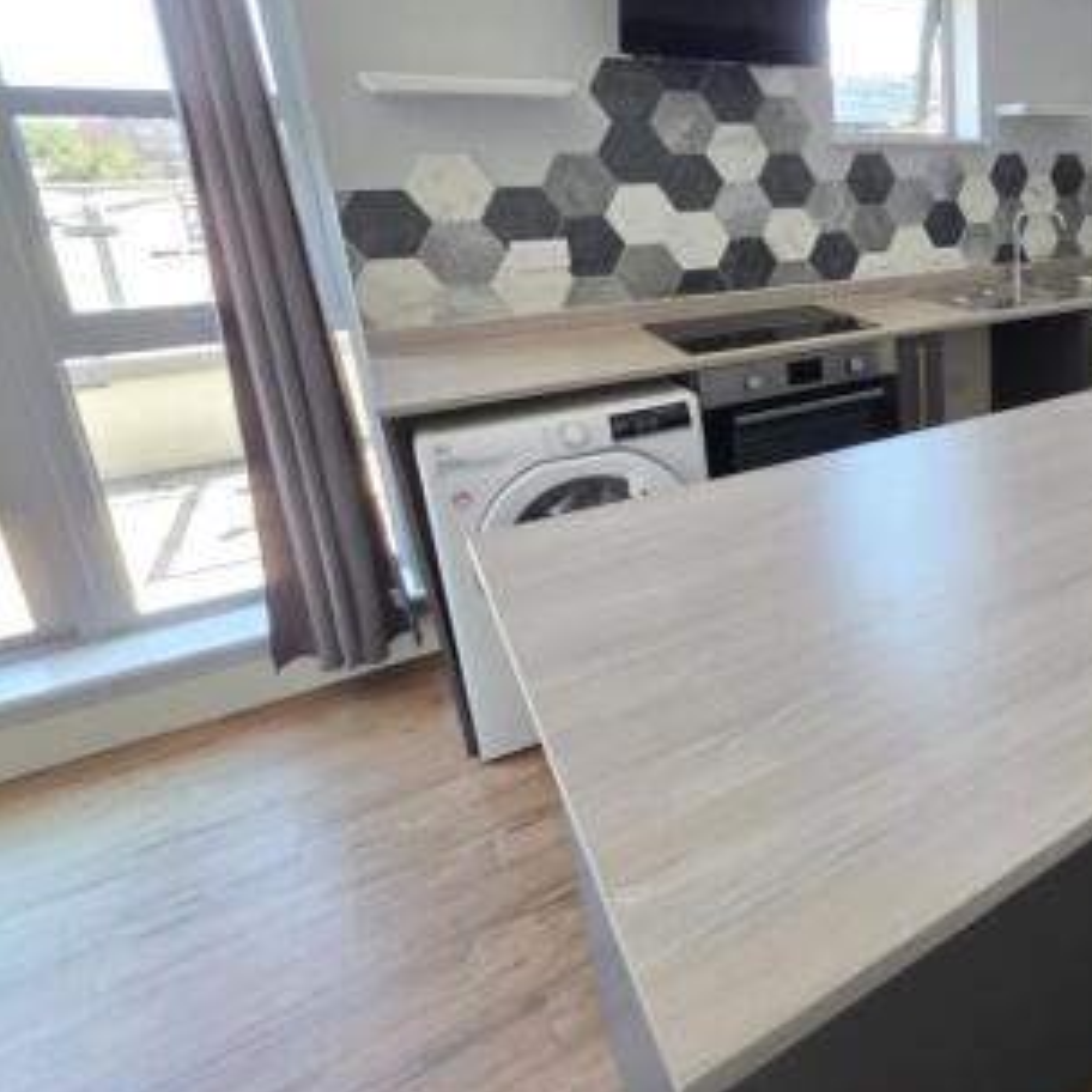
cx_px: 1044
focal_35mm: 22
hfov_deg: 56.6
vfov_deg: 67.8
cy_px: 368
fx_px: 785
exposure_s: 1/100
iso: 125
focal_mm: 2.2
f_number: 1.9
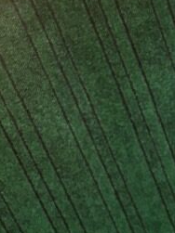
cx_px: 355
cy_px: 401
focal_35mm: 106
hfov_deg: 12.3
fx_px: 715
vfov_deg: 16.1
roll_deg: +12.0
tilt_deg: -37.8
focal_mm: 5.96
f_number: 1.6
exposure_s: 1/50
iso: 160
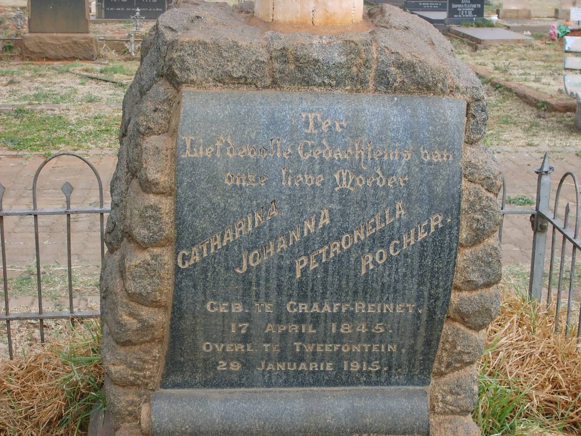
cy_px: 218
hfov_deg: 31.7
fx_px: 1024
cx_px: 290
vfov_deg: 24.0
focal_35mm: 61
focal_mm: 10.3
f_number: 3.6
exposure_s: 1/180
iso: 50
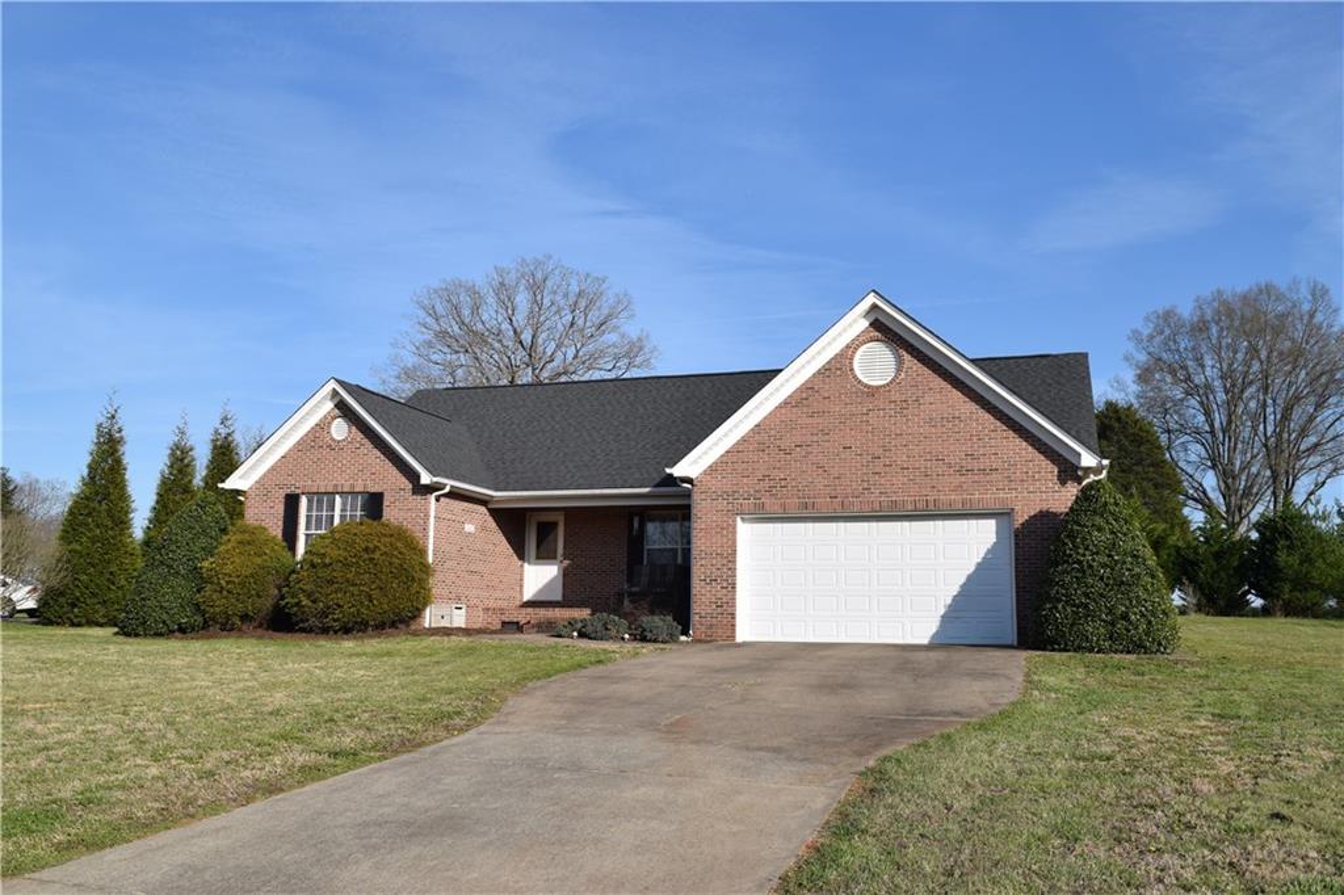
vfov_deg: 39.9
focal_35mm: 33
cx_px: 672
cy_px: 448
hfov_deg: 57.2
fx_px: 1232
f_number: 9
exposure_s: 1/320
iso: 100
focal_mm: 22
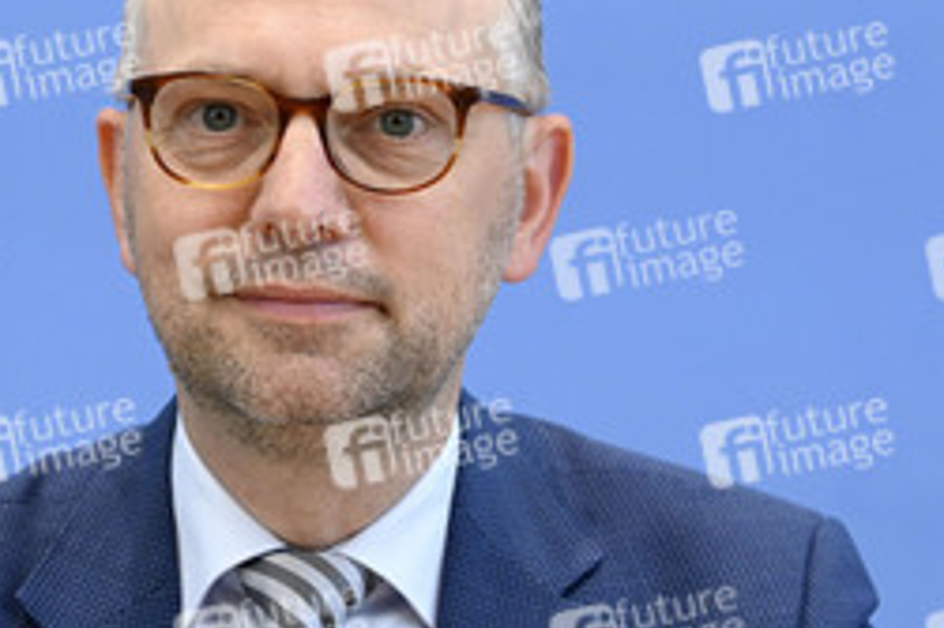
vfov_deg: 6.9
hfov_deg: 10.4
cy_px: 350
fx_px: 5188
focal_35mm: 198
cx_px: 322
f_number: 5.6
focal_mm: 110
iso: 4000
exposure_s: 1/640
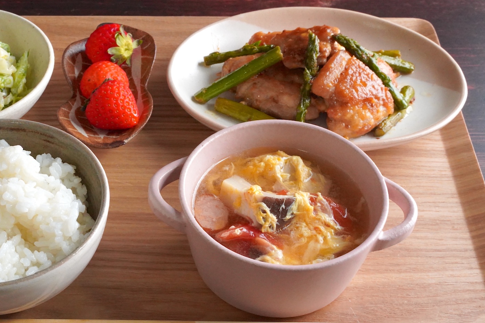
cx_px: 139
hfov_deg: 28.1
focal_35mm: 71
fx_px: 960
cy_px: 201
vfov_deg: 19.1
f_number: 22
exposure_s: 1/40
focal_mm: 49.9
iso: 10000
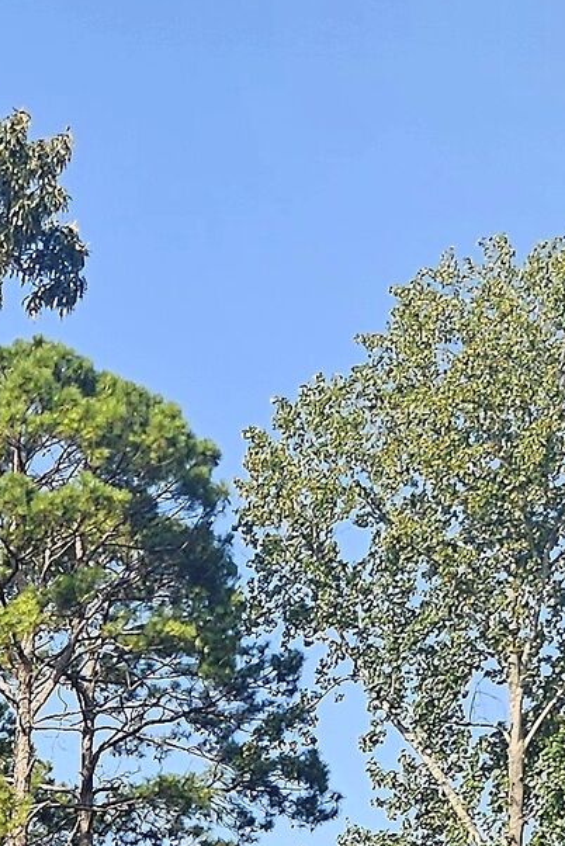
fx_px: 2869
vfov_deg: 14.8
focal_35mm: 122
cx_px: -675
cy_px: 1490
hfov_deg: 10.1
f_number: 1.7
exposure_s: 1/233
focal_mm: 6.3
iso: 10
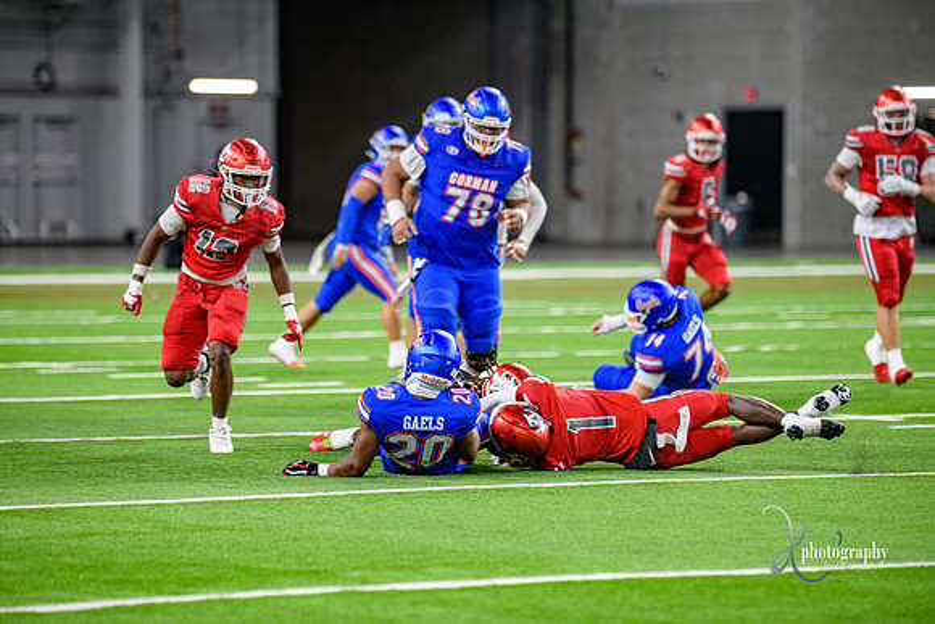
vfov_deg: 6.2
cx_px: 468
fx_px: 5715
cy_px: 312
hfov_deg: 9.4
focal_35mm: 220
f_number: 2.8
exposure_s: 1/400
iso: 1000
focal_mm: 220
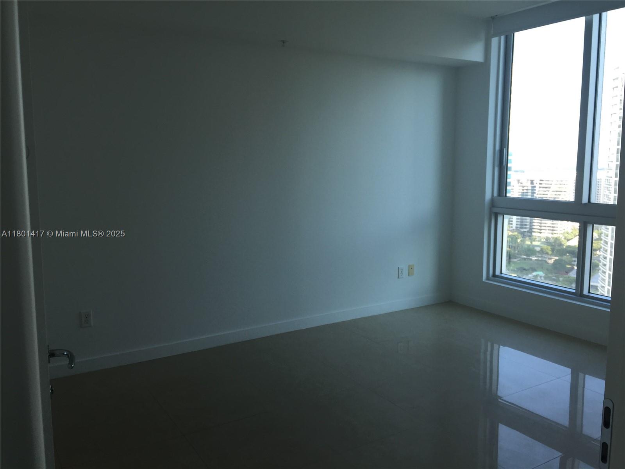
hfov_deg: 61.7
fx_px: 524
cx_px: 312
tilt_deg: -6.6
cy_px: 234
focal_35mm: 29
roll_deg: -2.2
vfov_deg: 48.2
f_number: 2.2
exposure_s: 1/120
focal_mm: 4.15
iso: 32
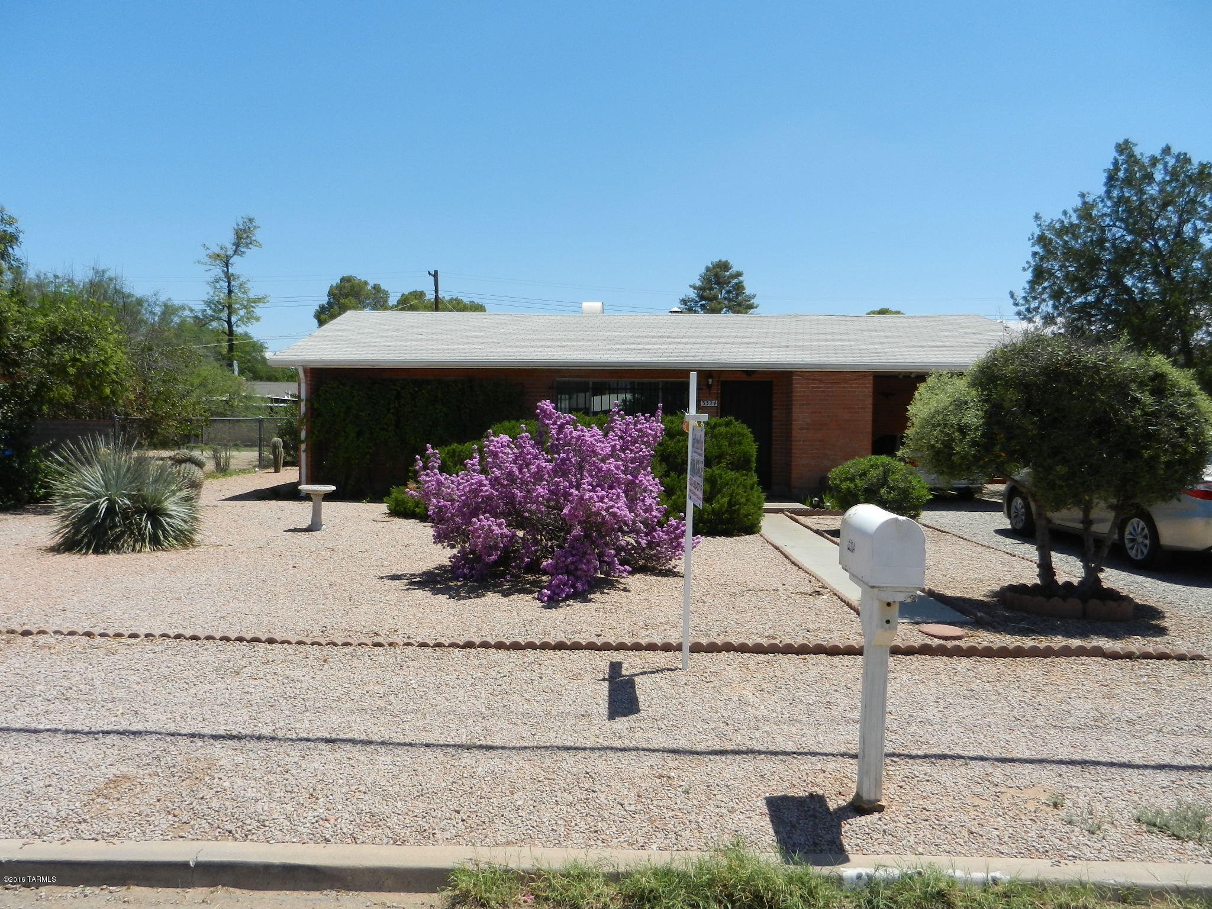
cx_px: 606
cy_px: 454
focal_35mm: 25
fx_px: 875
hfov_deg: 69.4
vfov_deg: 54.9
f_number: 3.5
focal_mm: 4.5
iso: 160
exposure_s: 1/1600
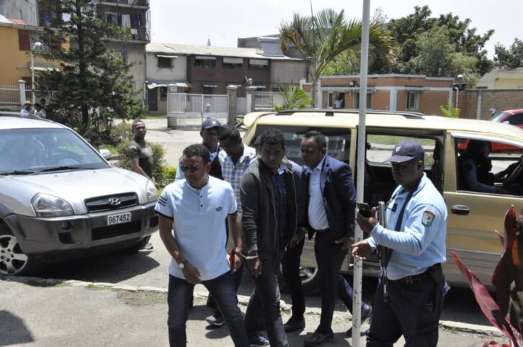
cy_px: 174
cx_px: 262
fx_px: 675
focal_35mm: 46
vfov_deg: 28.9
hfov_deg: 42.4
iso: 3200
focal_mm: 31
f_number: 18
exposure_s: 1/1250
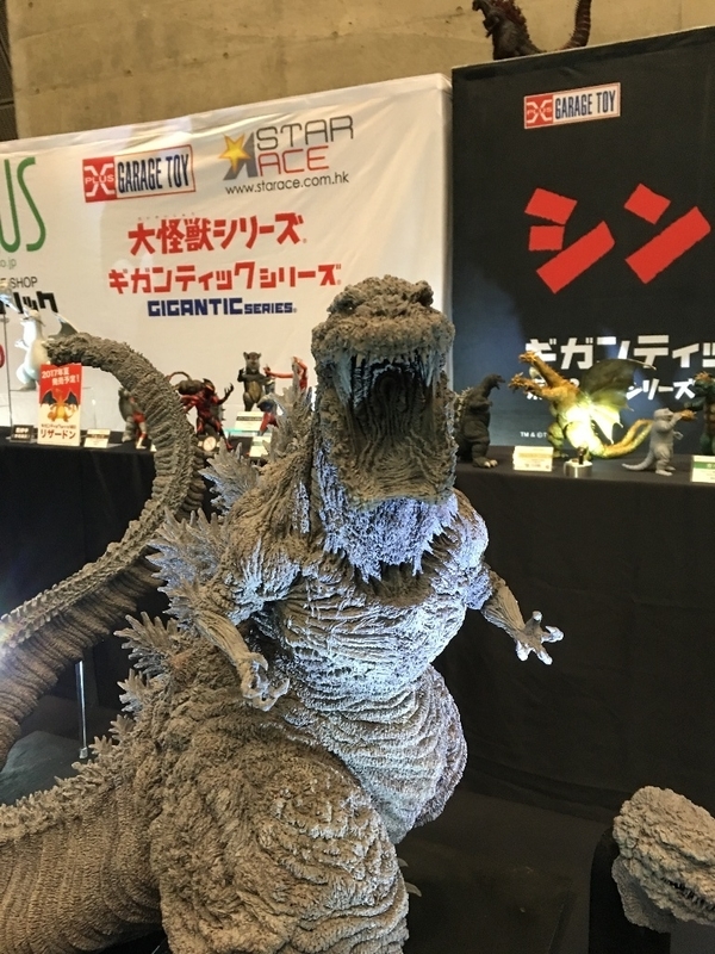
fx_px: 799
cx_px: 358
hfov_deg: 48.2
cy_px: 477
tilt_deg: -10.4
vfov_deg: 61.7
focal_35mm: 29
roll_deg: +2.0
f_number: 2.2
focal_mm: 4.15
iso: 80
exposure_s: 1/15
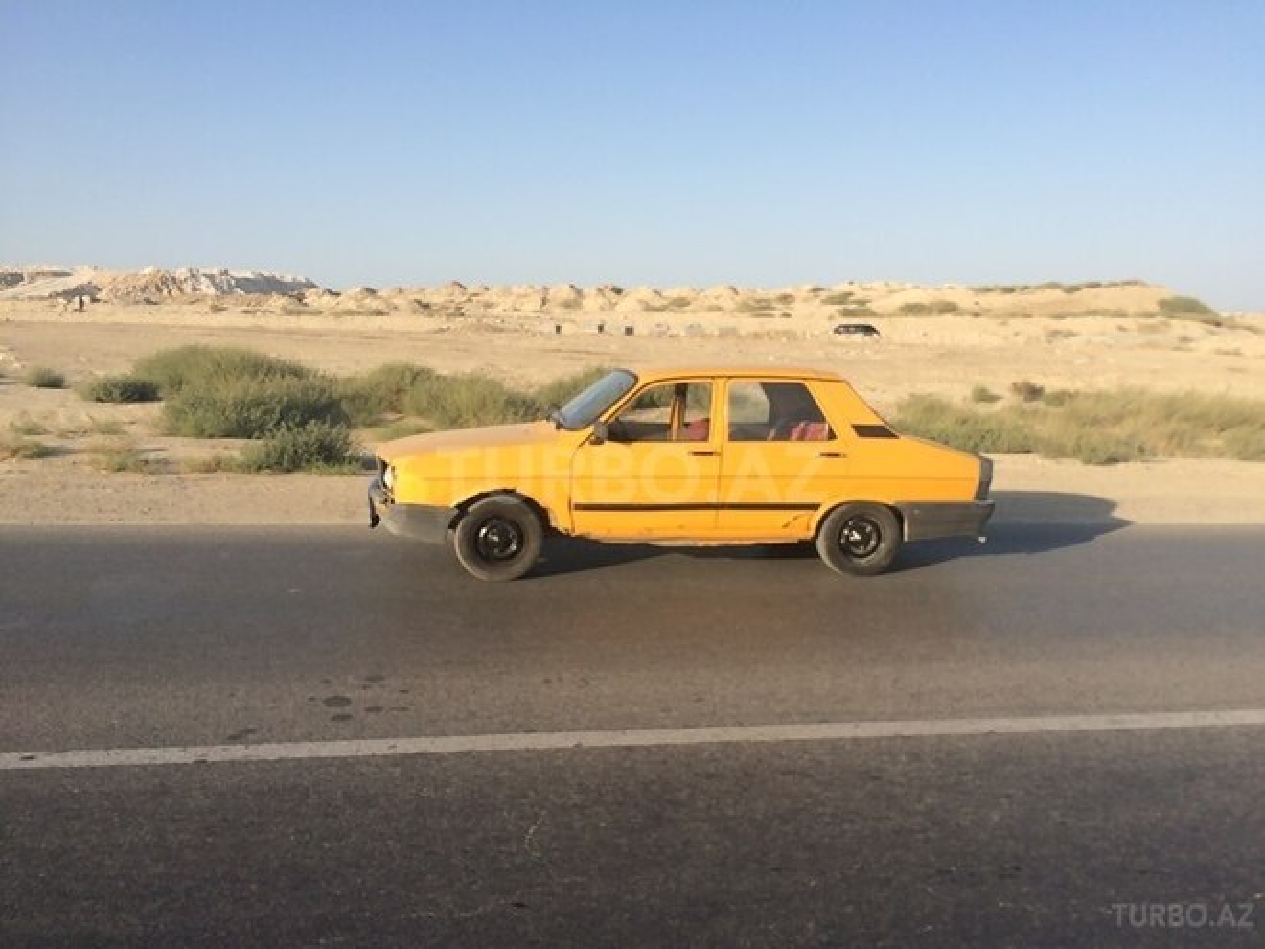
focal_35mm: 29
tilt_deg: -9.9
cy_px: 474
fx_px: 1060
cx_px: 632
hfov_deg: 61.7
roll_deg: +1.2
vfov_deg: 48.2
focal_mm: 4.15
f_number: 2.2
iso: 32
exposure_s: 1/1541
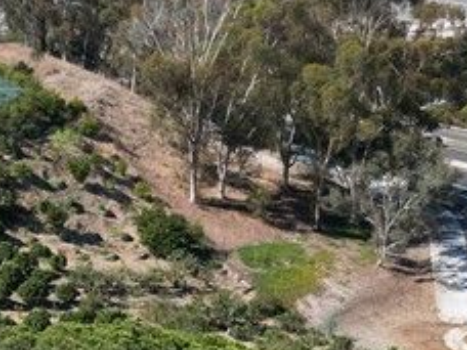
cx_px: 33
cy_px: 391
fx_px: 1457
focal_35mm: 108
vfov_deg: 13.4
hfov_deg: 17.9
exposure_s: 1/3000
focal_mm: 6.72
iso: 140
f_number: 1.7
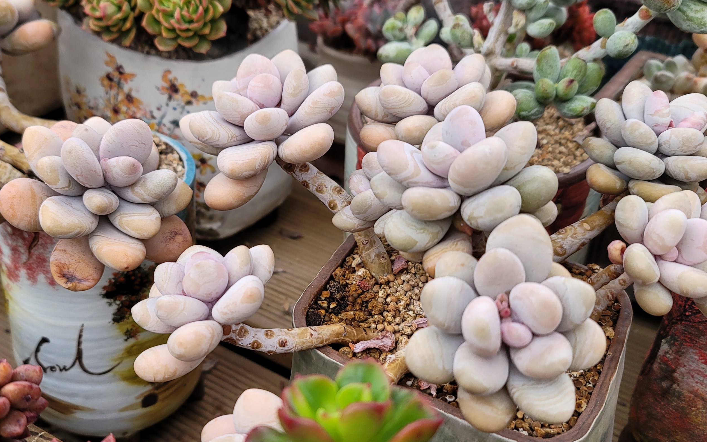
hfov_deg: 47.0
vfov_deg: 30.5
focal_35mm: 42
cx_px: 294
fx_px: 809
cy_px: 230
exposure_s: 1/120
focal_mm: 7
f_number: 1.8
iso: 64
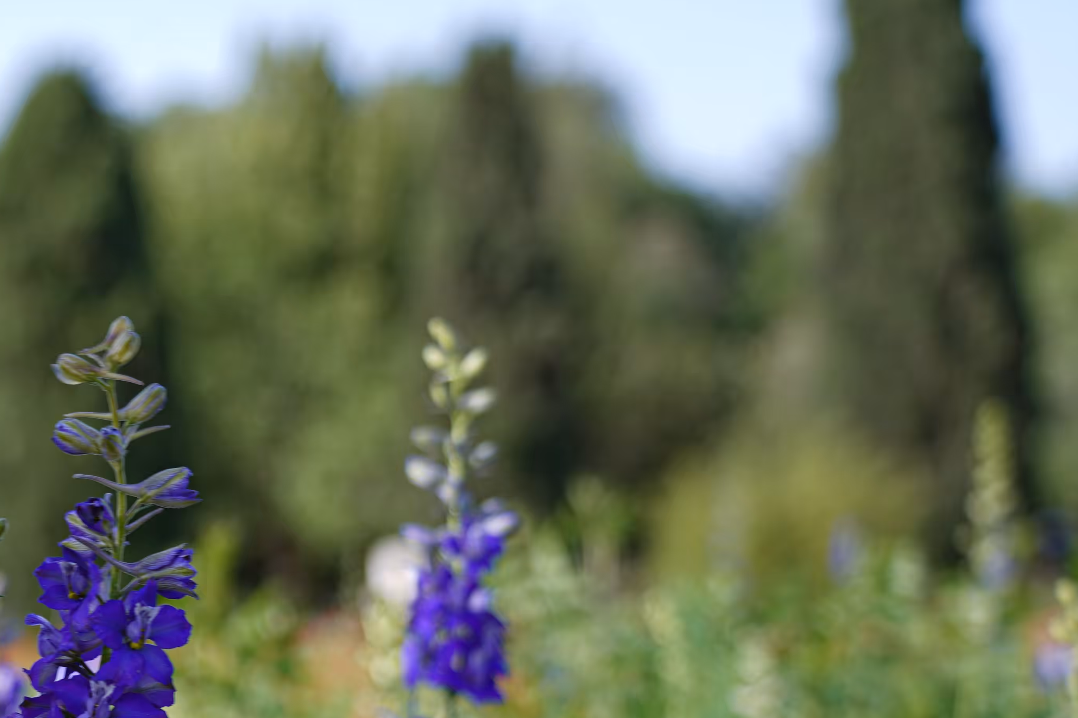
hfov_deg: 19.7
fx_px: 3024
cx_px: 27
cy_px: 704
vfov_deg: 13.4
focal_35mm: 101
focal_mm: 46
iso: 50
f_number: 4
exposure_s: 1/200
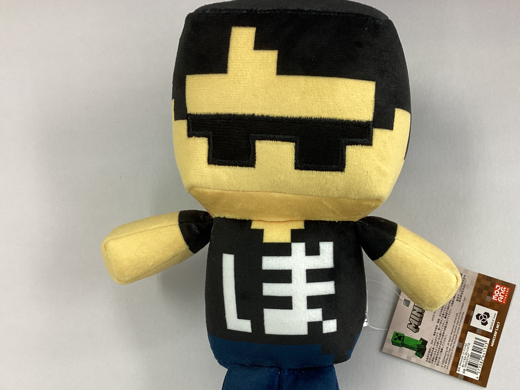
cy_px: 237
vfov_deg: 36.7
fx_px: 586
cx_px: 320
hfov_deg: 47.5
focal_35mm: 39
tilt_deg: -79.2
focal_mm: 3.3
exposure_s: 1/60
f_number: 2.4
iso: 64
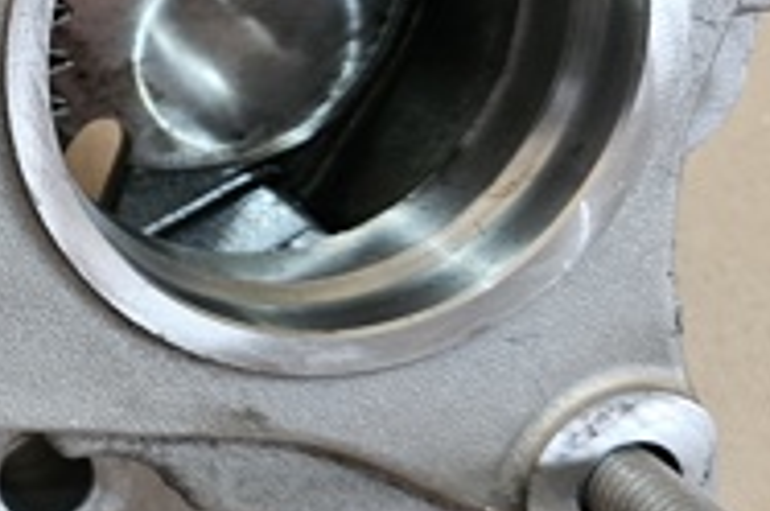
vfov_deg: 16.5
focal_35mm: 82
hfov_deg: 22.1
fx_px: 1751
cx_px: -247
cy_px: 99
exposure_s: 1/100
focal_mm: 5.4
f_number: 1.8
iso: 320
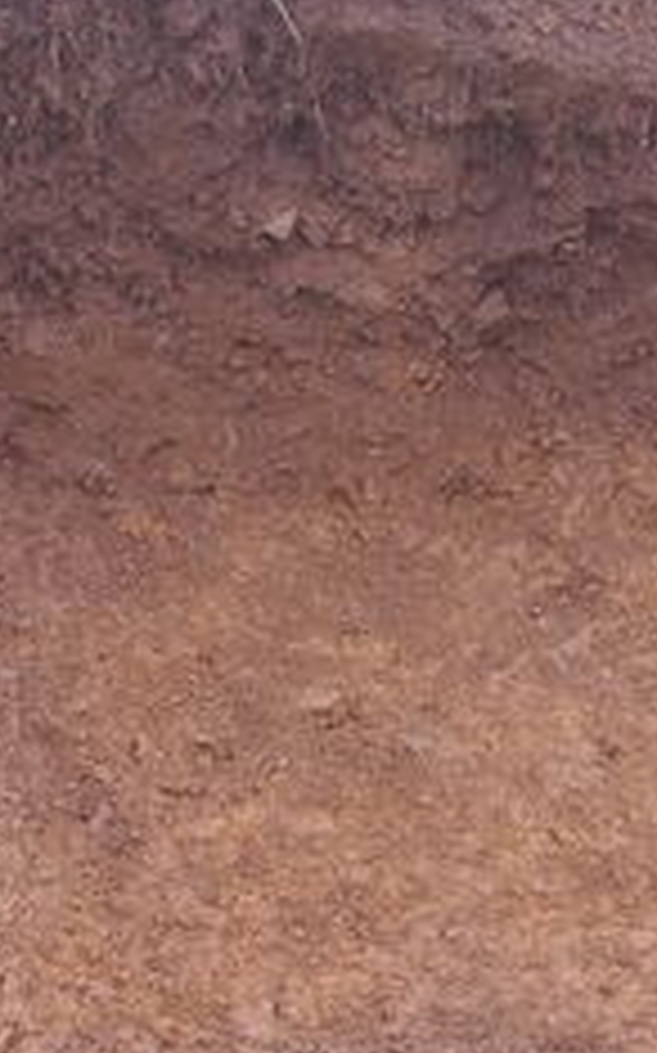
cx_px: 580
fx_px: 2811
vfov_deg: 21.0
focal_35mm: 98
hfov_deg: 13.2
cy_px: 794
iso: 200
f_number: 5.6
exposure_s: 1/45
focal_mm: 20
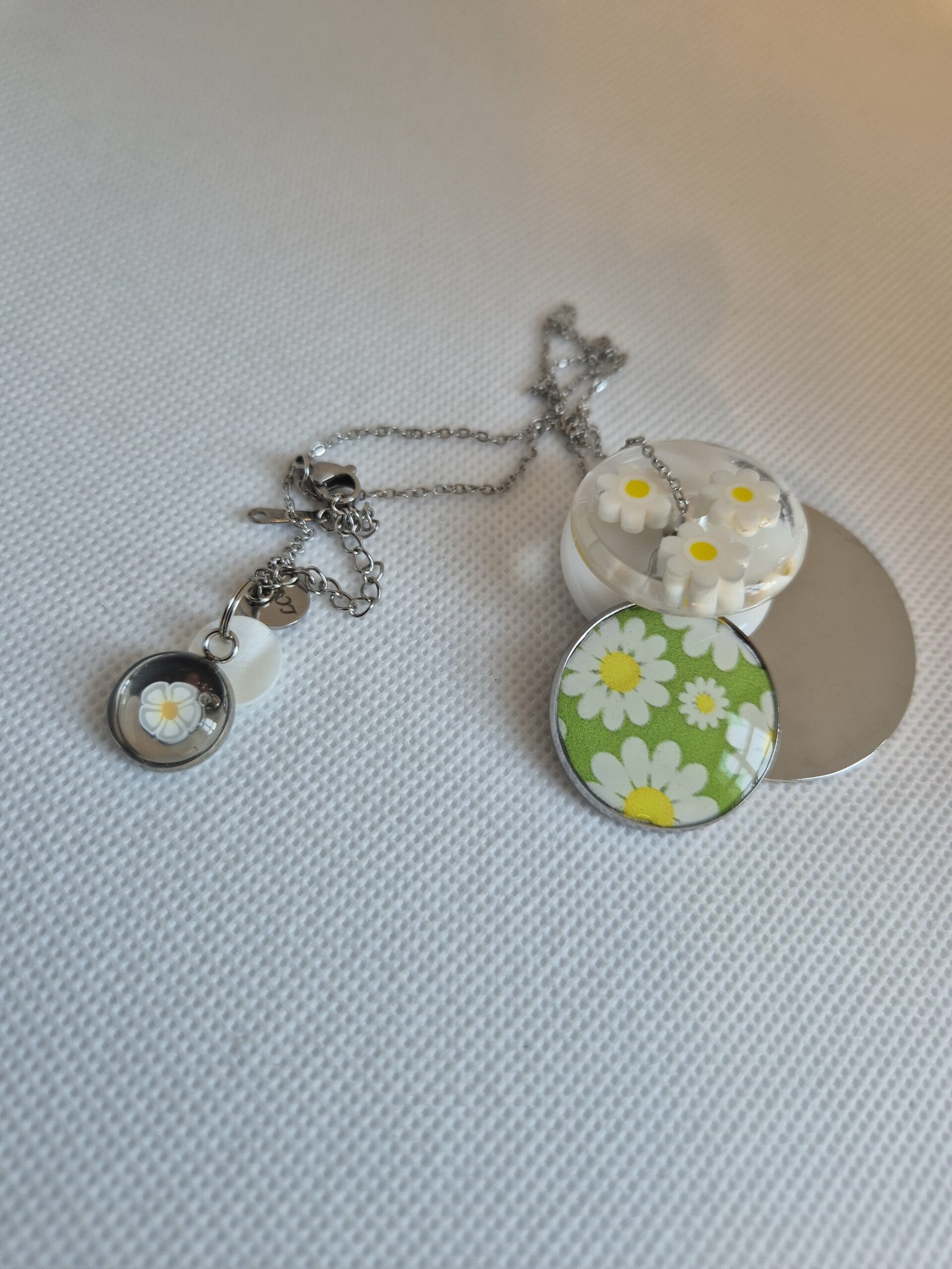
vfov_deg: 73.9
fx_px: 843
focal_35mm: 23
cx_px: 476
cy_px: 634
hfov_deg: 58.9
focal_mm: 5.4
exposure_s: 1/100
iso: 100
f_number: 1.8
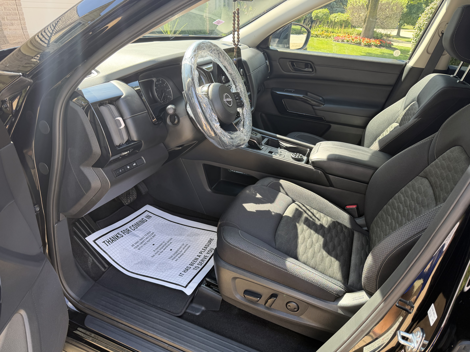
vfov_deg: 56.8
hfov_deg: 71.6
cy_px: 176
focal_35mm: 24
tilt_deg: -24.9
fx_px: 326
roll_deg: +0.0
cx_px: 235
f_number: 1.78
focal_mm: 6.76
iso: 80
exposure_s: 1/202
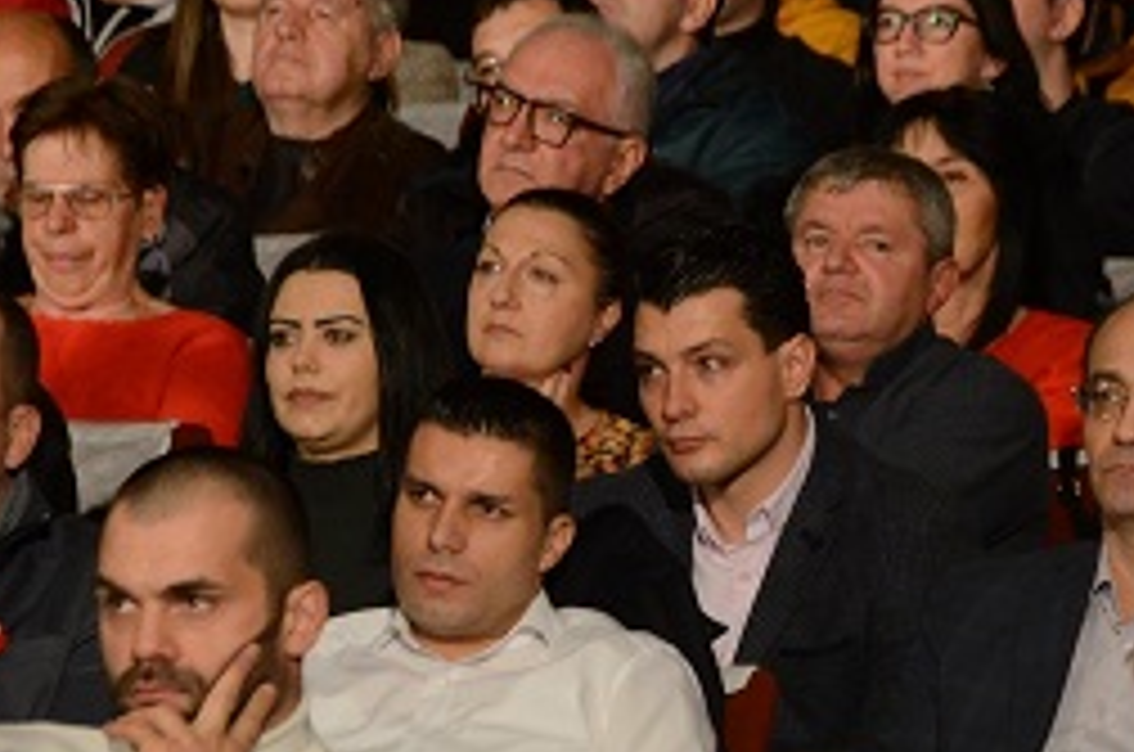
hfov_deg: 5.5
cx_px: 1076
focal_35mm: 375
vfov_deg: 3.6
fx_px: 11796
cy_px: 297
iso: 2500
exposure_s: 1/100
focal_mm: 105
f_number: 5.6
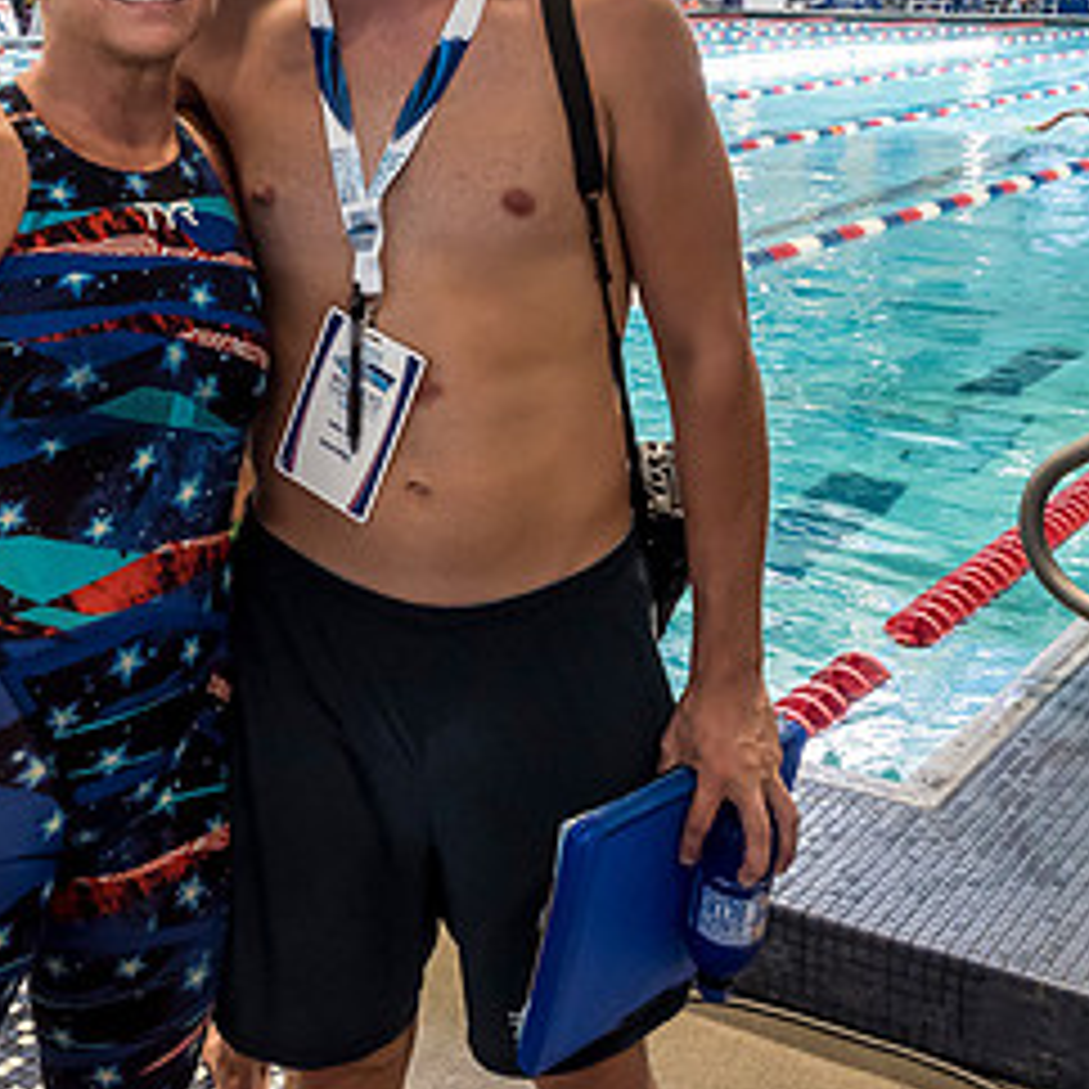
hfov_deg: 30.7
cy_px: 169
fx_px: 1958
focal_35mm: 55
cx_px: 315
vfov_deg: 30.1
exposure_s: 1/125
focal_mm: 13
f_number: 5
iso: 1600
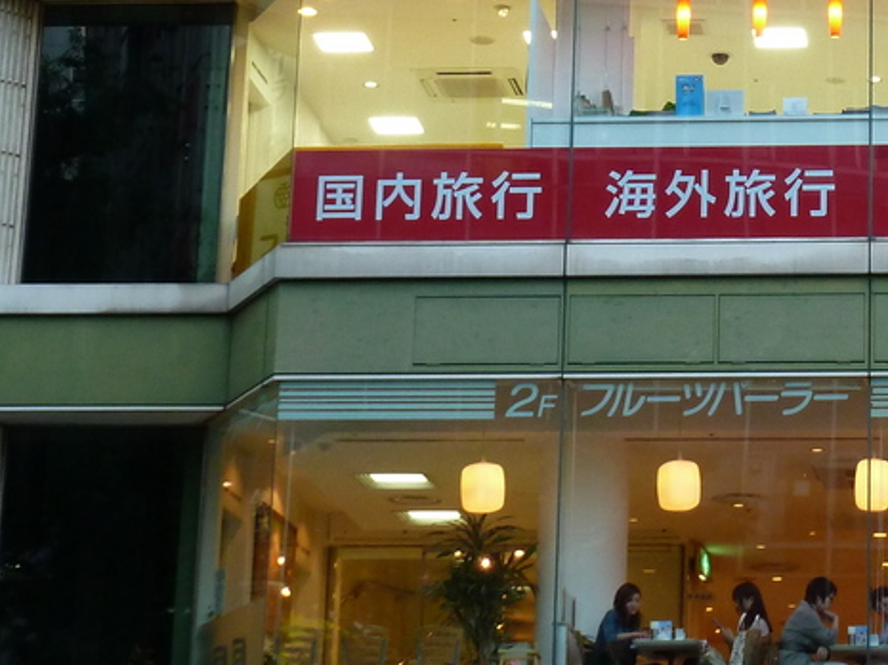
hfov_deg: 15.6
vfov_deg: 11.9
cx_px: 863
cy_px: 124
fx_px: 3178
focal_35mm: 124
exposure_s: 1/30
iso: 200
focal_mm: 7.9
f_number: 3.8
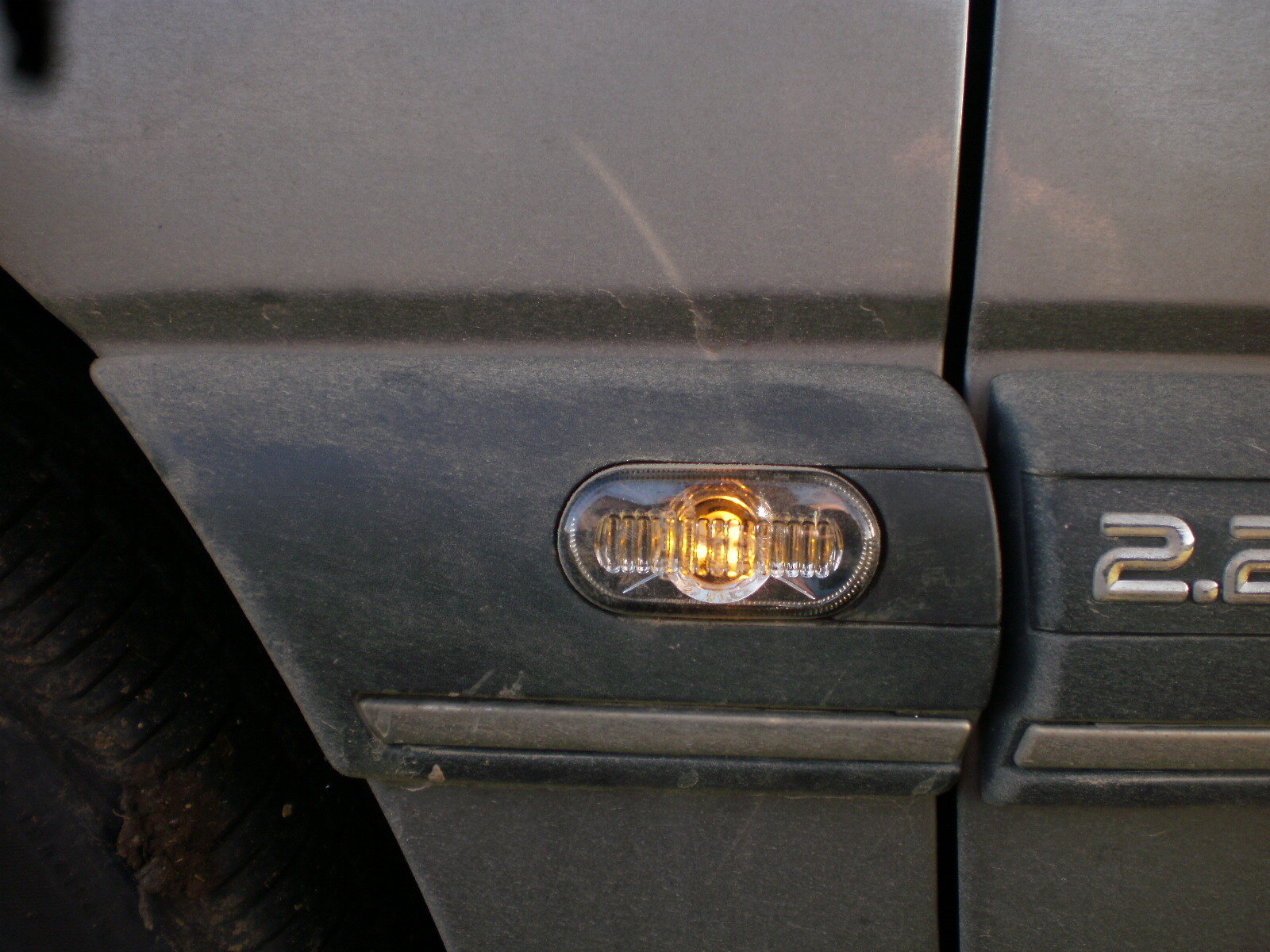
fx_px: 1321
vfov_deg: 39.7
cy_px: 476
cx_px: 635
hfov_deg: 51.4
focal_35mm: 36
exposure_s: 1/125
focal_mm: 6.3
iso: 100
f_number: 3.1
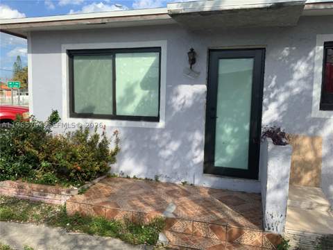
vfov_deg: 48.2
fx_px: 279
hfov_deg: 61.7
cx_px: 166
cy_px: 125
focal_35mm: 29
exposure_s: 1/1534
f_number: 1.8
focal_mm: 3
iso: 16
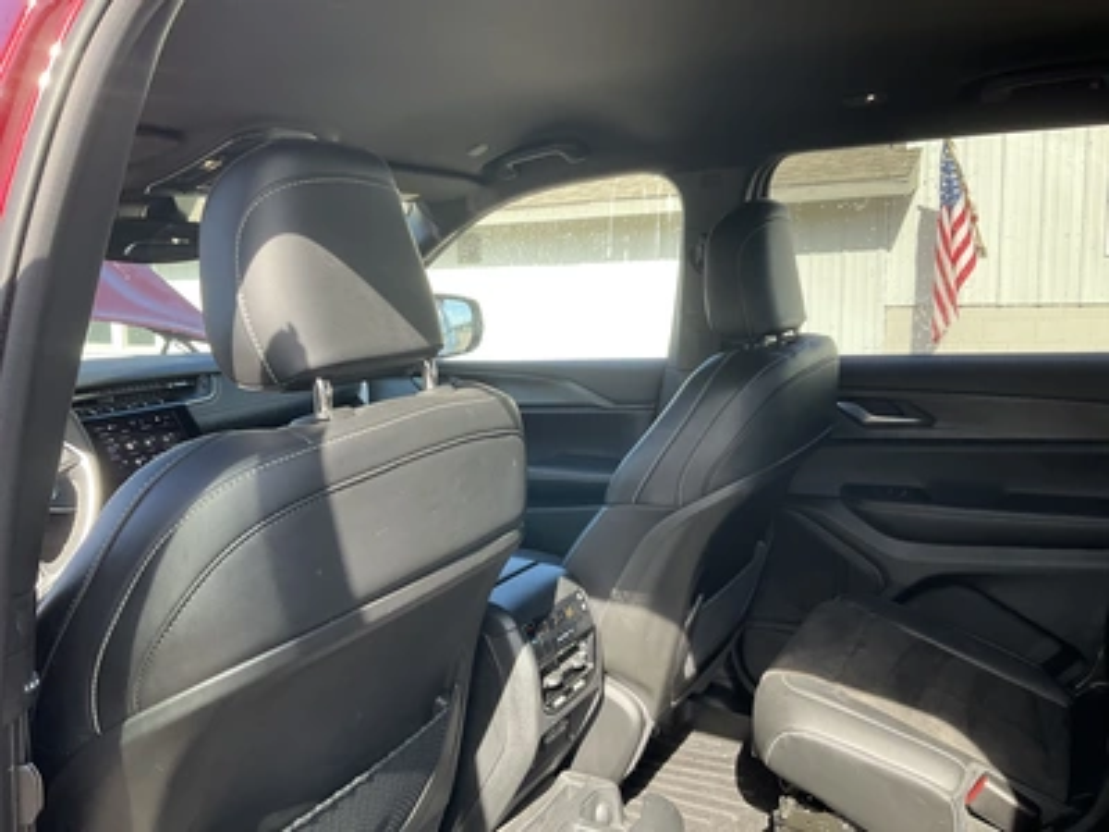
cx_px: 554
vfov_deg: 48.2
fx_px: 929
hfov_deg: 61.7
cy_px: 416
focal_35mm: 29
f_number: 1.8
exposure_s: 1/130
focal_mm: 3
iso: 16
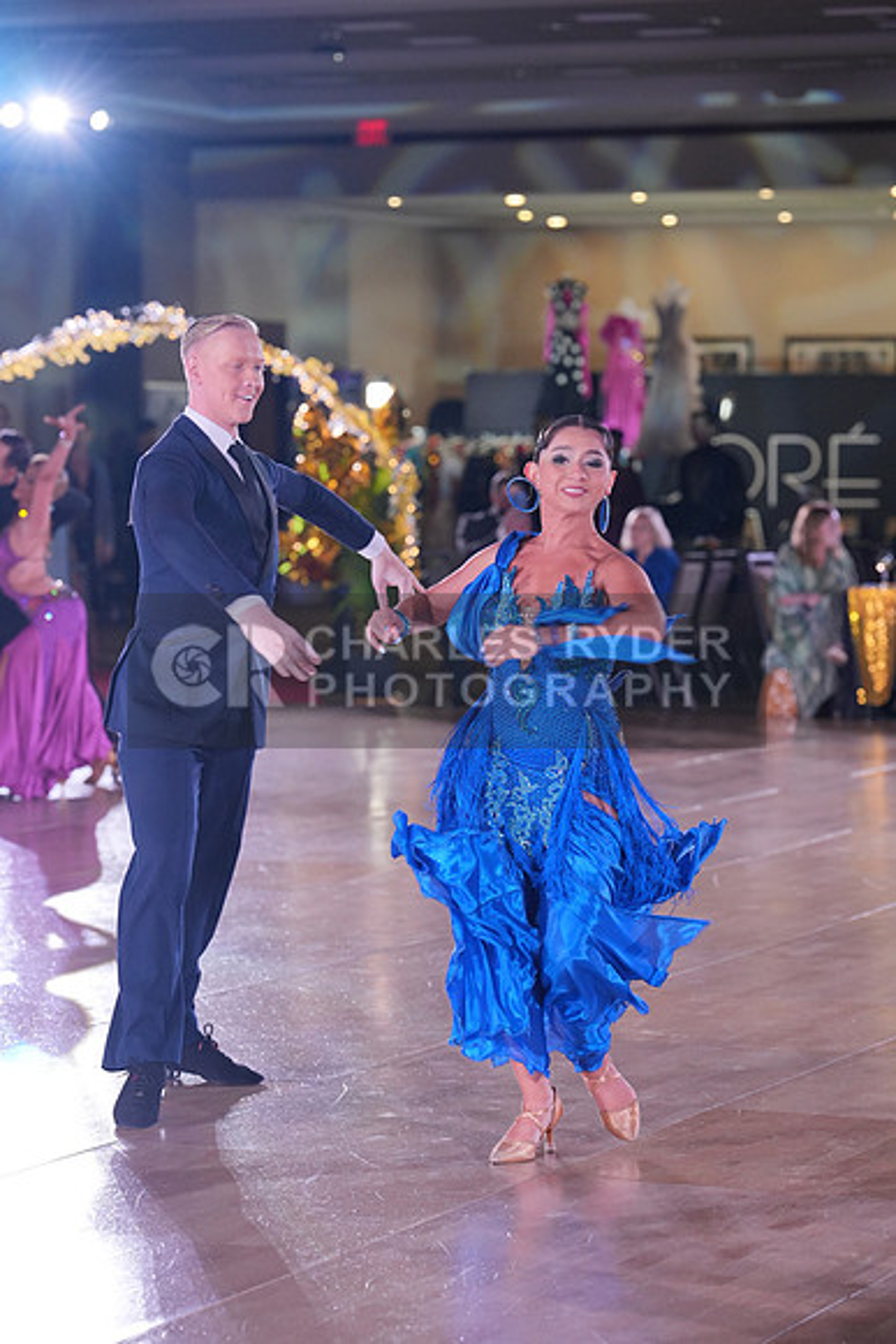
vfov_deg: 17.9
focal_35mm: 114
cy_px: 672
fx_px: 4253
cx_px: 448
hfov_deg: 12.0
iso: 2000
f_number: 4
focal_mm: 114
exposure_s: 1/400
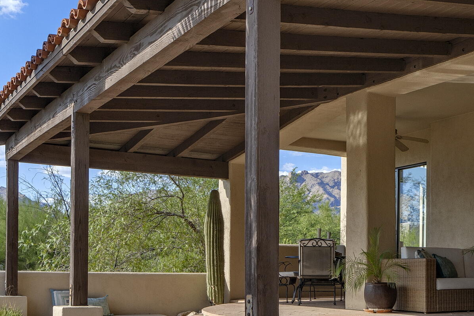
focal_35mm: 54
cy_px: 286
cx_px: 352
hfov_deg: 36.1
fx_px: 711
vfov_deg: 24.3
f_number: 9
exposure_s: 1/160
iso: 100
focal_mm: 23
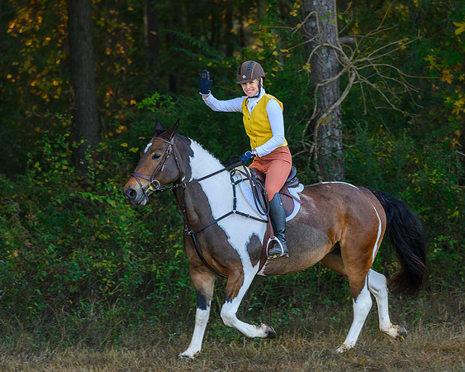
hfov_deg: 9.4
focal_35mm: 206
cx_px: 254
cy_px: 194
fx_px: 2832
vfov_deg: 7.5
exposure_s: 1/400
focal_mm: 175
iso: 1000
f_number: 4
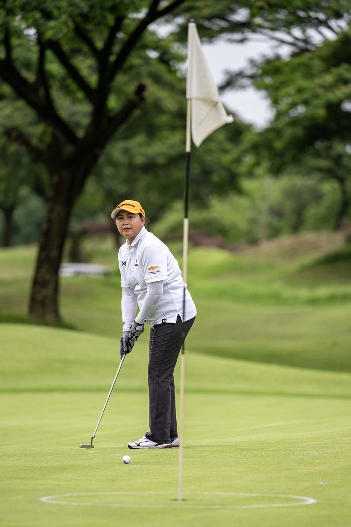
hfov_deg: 6.9
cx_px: 176
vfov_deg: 10.3
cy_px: 264
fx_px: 2925
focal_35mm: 200
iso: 720
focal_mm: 200
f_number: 2.8
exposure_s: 1/2000
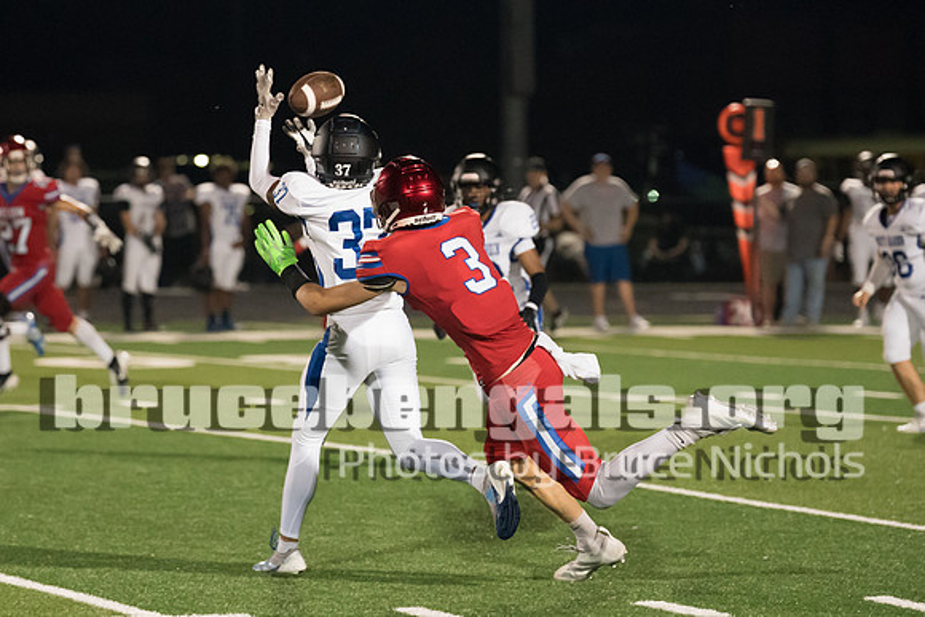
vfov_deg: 6.7
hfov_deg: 10.0
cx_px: 410
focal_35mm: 205
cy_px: 253
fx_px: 5274
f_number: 2.8
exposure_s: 1/1250
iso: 12800
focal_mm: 133
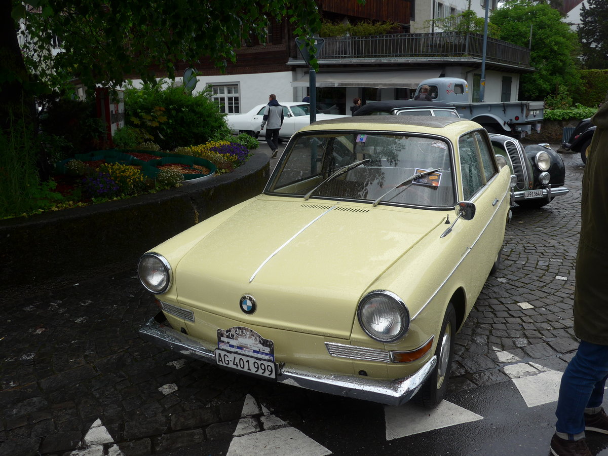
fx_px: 509
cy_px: 228
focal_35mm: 29
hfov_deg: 61.7
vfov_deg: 48.2
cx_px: 304
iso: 80
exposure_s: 1/1000
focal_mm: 6
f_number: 2.8
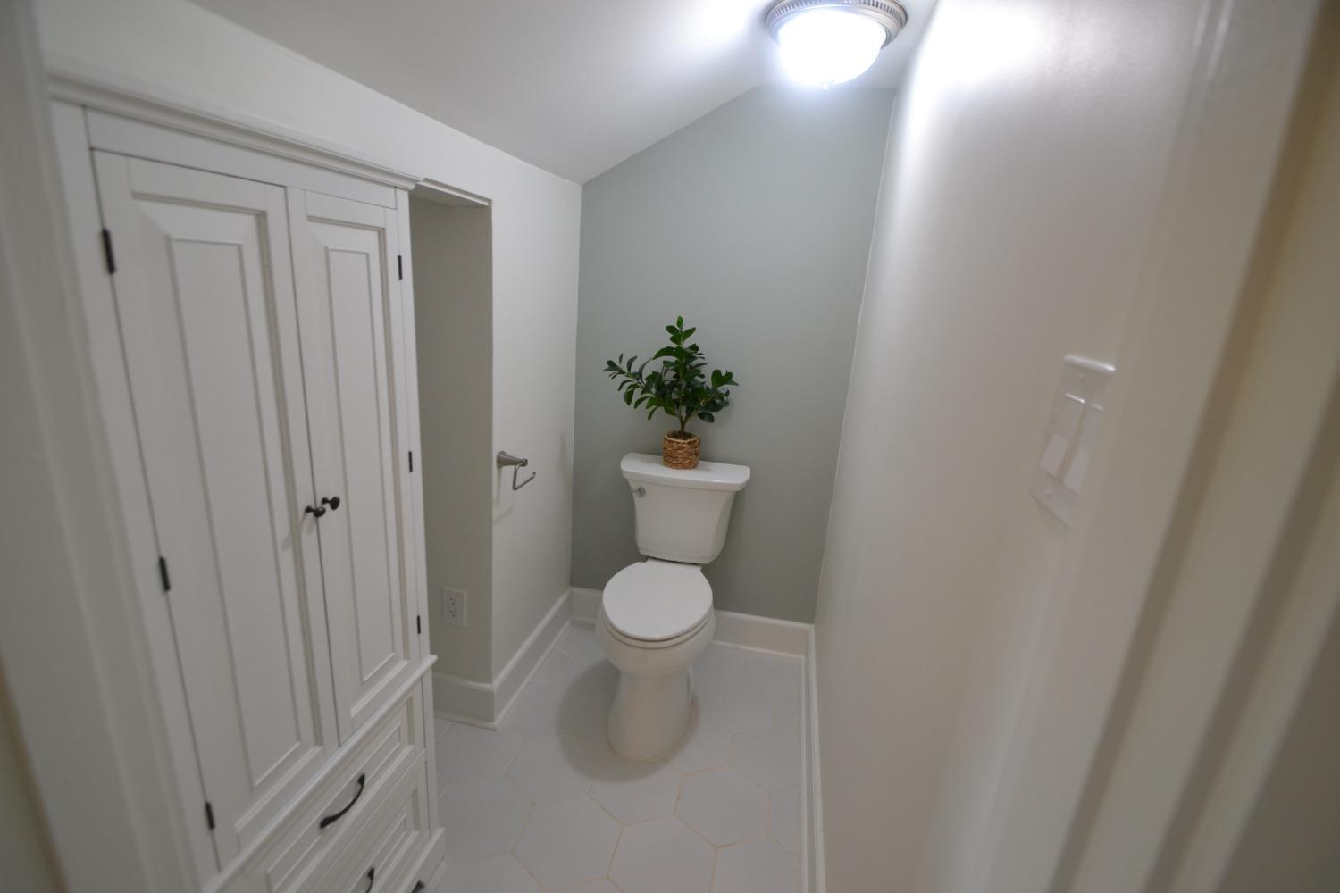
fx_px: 558
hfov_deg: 100.4
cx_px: 670
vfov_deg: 77.3
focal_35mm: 15
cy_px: 446
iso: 400
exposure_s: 1/50
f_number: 3.5
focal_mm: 10
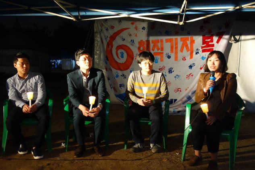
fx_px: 248
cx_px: 124
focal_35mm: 35
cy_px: 87
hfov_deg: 54.4
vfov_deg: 37.9
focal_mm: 12.48
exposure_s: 1/25
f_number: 2.8
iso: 800
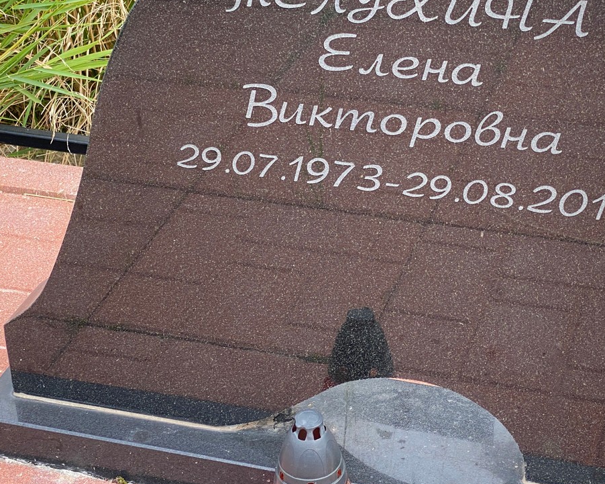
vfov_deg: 18.9
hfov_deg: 23.5
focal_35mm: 81
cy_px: 175
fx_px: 1451
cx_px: 339
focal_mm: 6
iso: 20
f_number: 2
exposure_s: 1/289
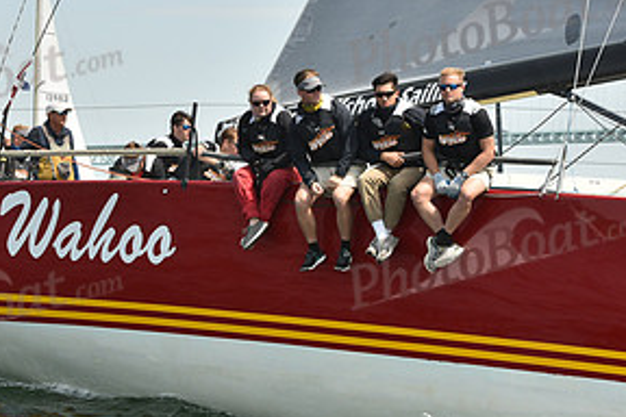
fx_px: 2452
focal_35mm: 141
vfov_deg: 9.7
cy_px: 170
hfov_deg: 14.5
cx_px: 237
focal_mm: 70
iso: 400
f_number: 8
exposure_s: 1/1000
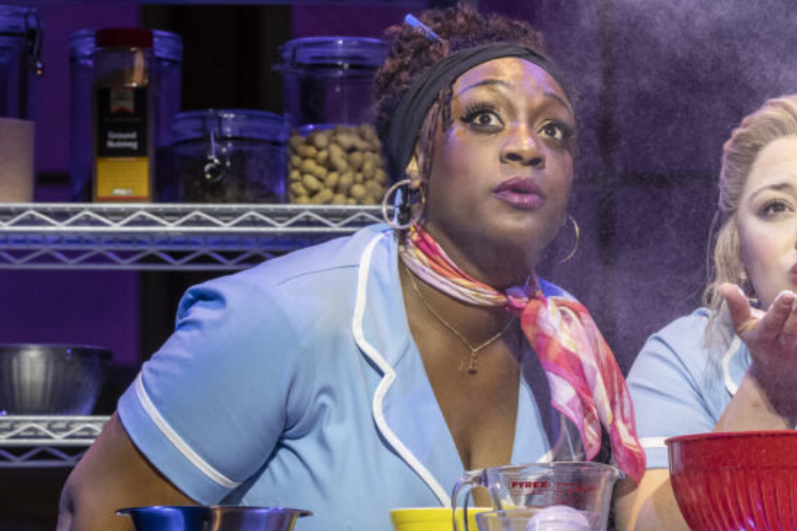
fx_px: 8169
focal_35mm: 369
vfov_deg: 3.7
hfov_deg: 5.6
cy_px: 276
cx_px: 819
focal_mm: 132
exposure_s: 1/320
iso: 1000
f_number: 5.6
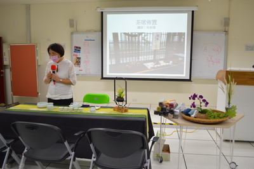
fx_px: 211
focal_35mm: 30
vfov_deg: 43.5
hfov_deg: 62.0
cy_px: 84
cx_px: 127
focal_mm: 20
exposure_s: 1/60
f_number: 3.8
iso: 500
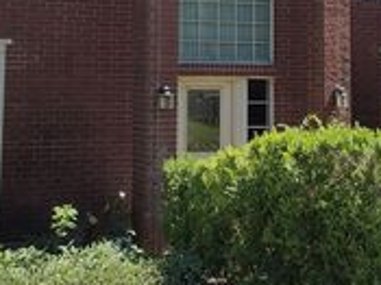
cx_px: 155
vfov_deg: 18.4
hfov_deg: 25.3
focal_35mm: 77
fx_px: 847
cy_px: -23
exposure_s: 1/1866
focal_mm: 4.71
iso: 100
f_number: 1.7
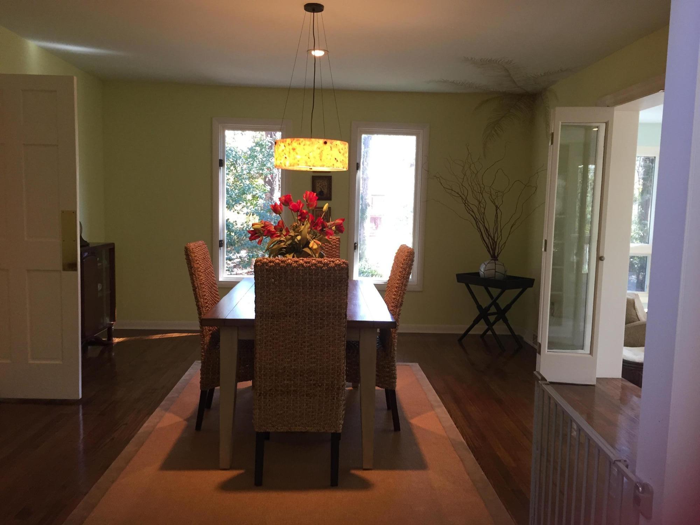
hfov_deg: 61.7
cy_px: 262
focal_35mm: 29
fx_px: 586
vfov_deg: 48.2
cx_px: 350
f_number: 2.2
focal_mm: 4.15
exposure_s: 1/30
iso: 50
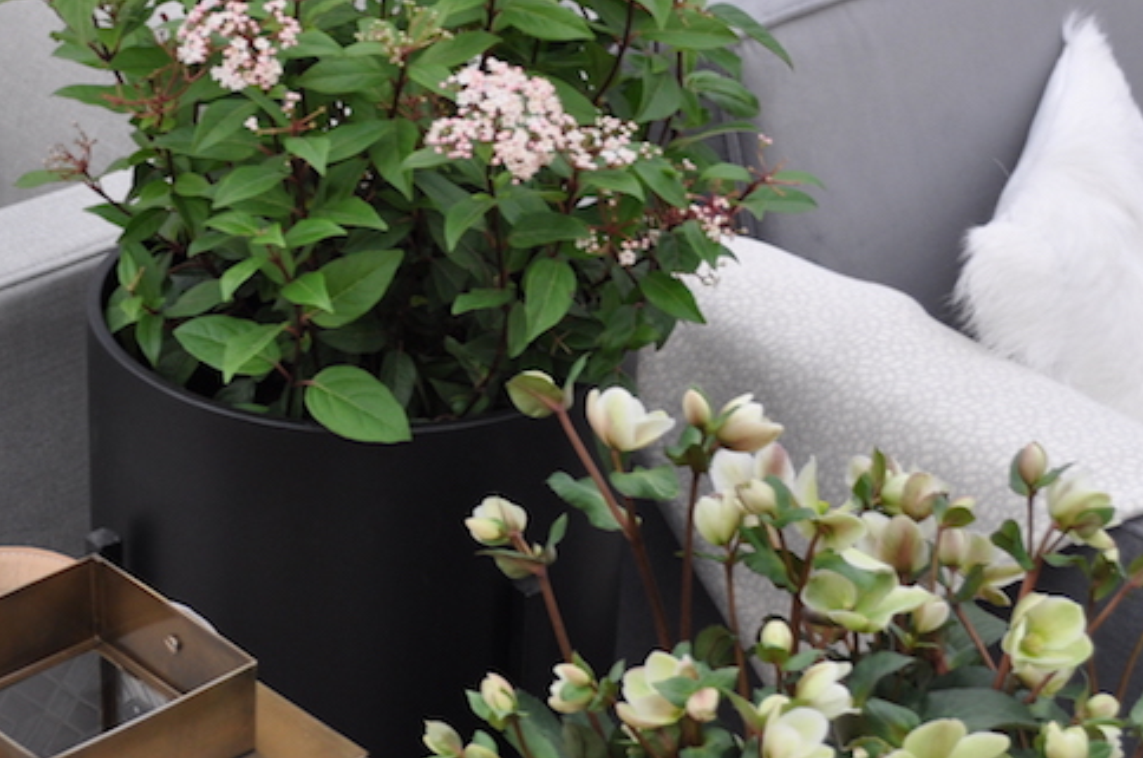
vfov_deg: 14.6
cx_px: 404
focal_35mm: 93
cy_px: 444
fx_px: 2948
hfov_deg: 21.9
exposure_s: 1/60
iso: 400
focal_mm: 30
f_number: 4.5
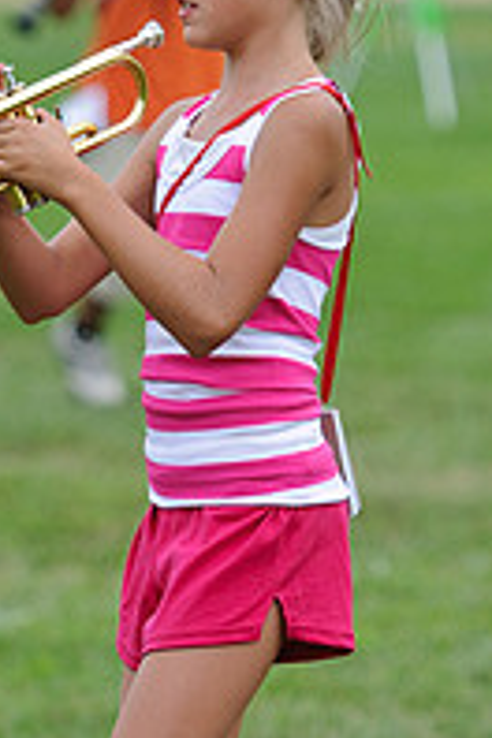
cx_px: 121
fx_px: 8527
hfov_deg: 3.3
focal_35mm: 416
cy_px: 604
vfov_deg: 5.0
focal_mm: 122
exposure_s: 1/500
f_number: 2.8
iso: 200
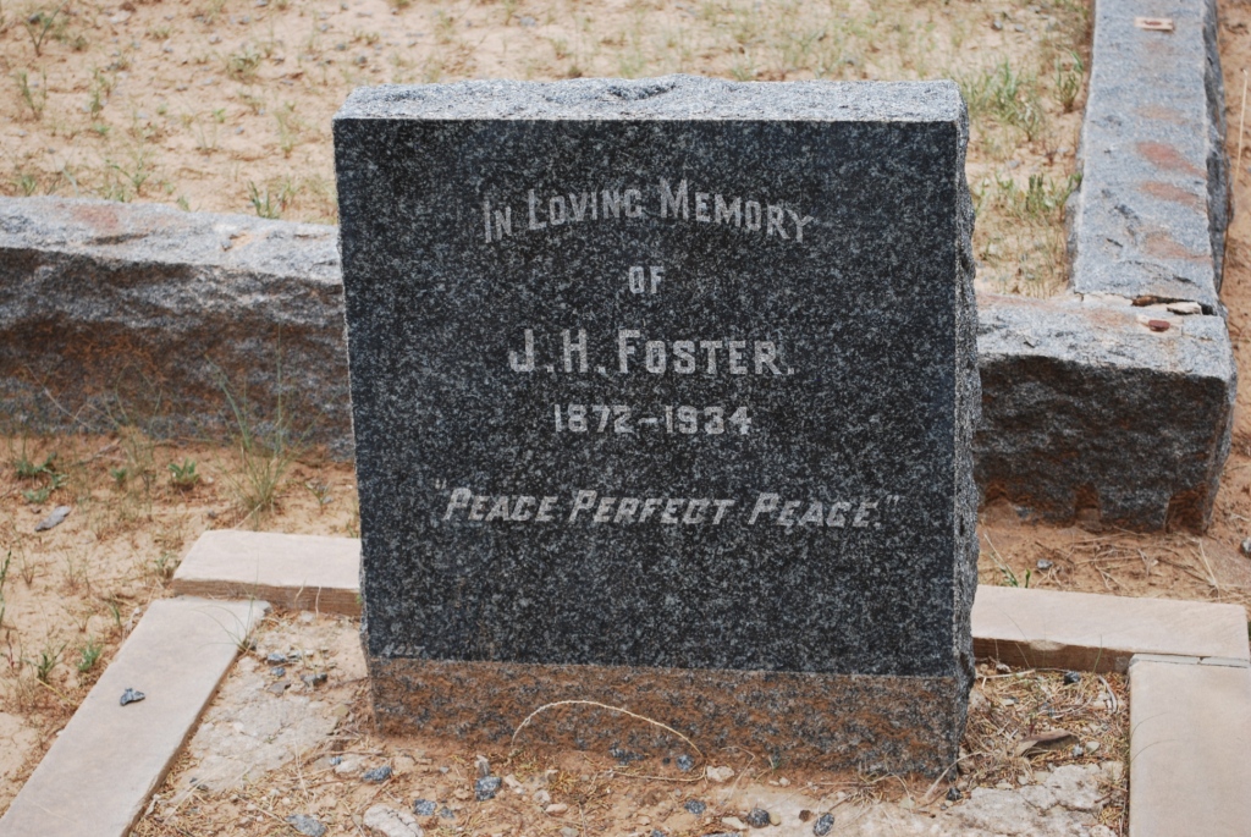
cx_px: 626
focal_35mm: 82
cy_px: 418
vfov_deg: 16.6
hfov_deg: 24.6
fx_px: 2870
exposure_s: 1/125
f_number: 5.6
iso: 200
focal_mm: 55
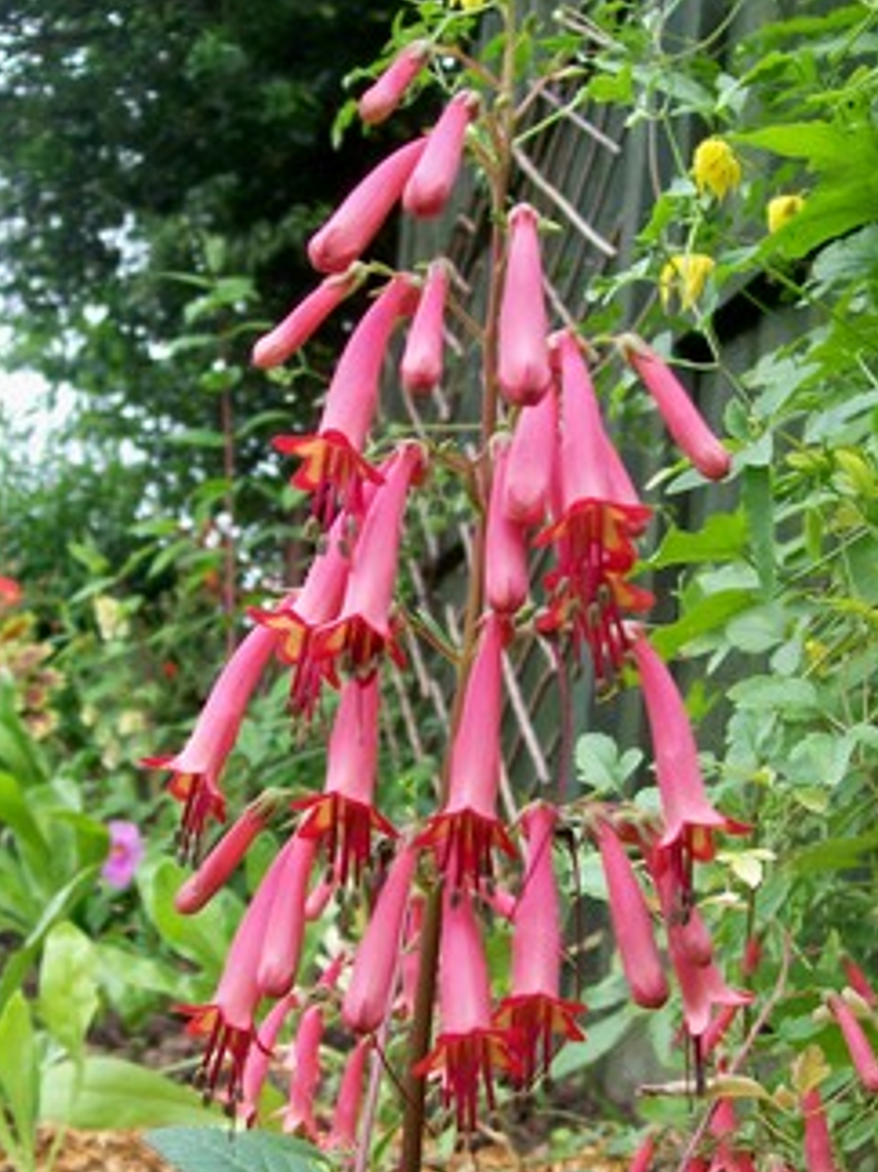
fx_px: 1658
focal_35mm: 49
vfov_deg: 38.9
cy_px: 591
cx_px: 381
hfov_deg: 29.6
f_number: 2.7
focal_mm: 6
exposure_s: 1/117
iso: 80
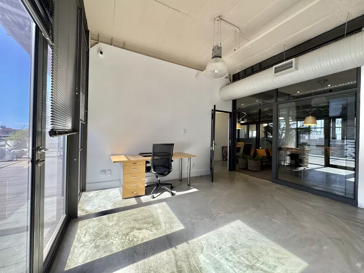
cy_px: 136
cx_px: 182
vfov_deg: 85.7
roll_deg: -1.2
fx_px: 147
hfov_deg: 102.1
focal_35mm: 14
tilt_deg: -0.9
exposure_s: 1/140
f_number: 2.2
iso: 40
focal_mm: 2.22
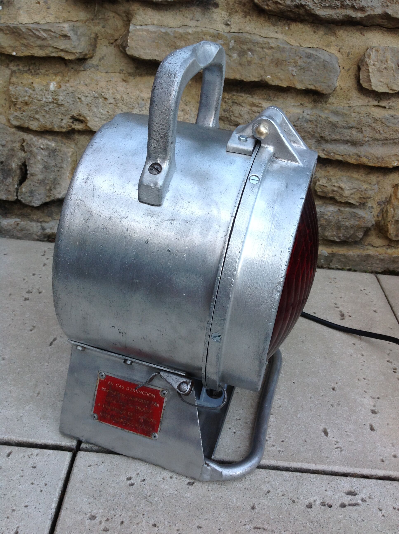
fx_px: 539
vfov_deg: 52.7
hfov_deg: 40.6
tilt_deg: -31.4
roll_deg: -3.8
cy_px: 267
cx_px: 200
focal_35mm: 35
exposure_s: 1/60
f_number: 2.4
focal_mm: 4.28
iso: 50
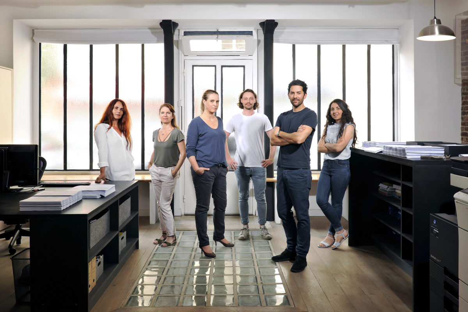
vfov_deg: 42.3
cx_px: 234
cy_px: 156
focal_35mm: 31
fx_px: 403
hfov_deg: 60.3
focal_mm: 31
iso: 200
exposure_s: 1/6
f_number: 11
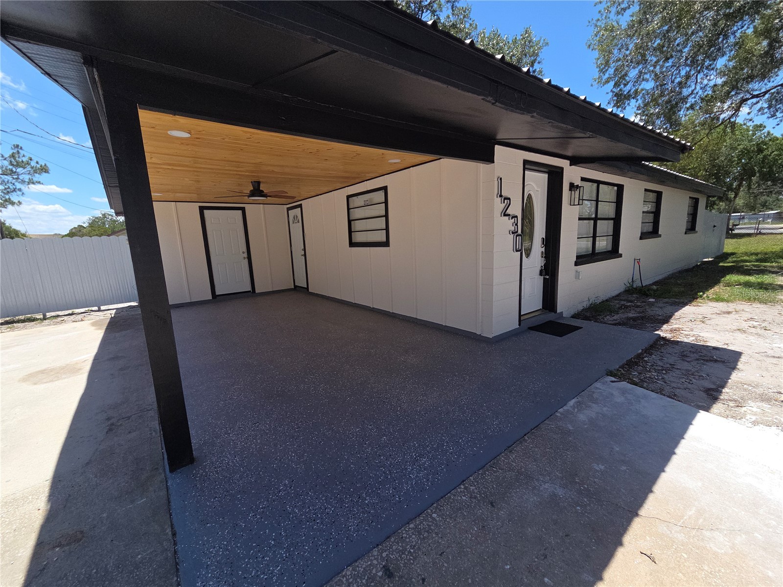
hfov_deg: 106.2
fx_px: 294
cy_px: 294
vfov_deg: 89.9
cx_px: 392
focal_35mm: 13
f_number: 2.2
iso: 50
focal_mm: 2.2
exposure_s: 1/1325
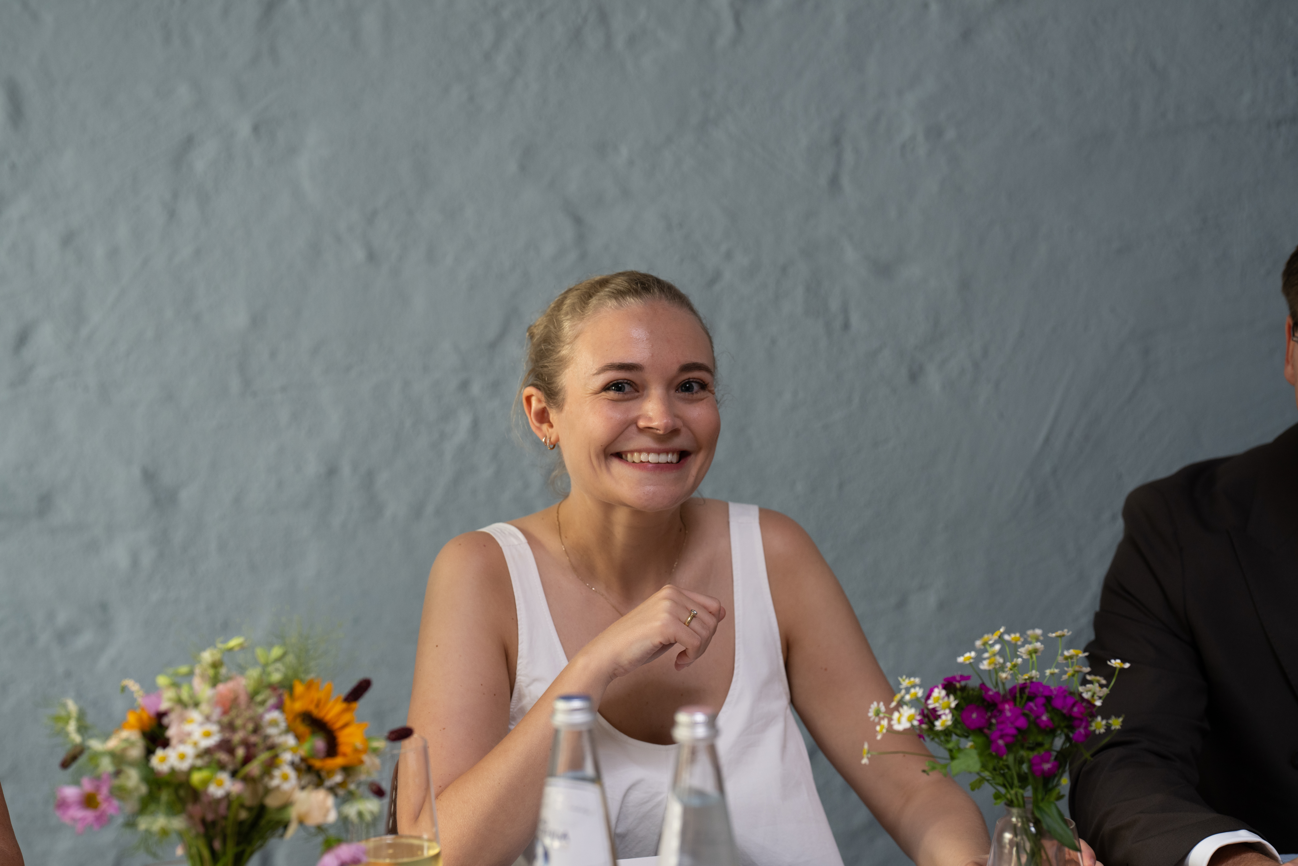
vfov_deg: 16.1
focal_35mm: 85
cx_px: 649
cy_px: 433
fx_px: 3064
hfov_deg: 23.9
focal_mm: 85
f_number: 3.2
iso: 400
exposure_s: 1/80
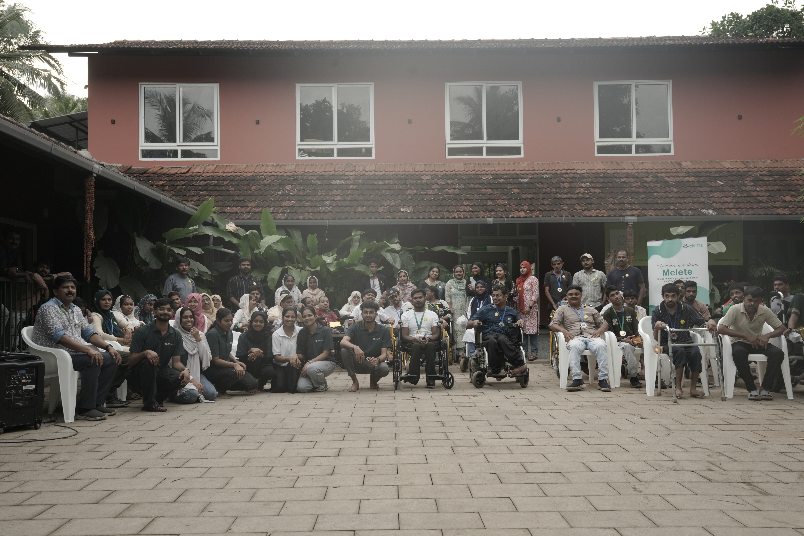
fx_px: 715
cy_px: 268
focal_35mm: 32
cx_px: 402
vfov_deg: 41.1
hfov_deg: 58.7
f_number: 6.3
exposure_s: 1/100
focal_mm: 32
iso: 250
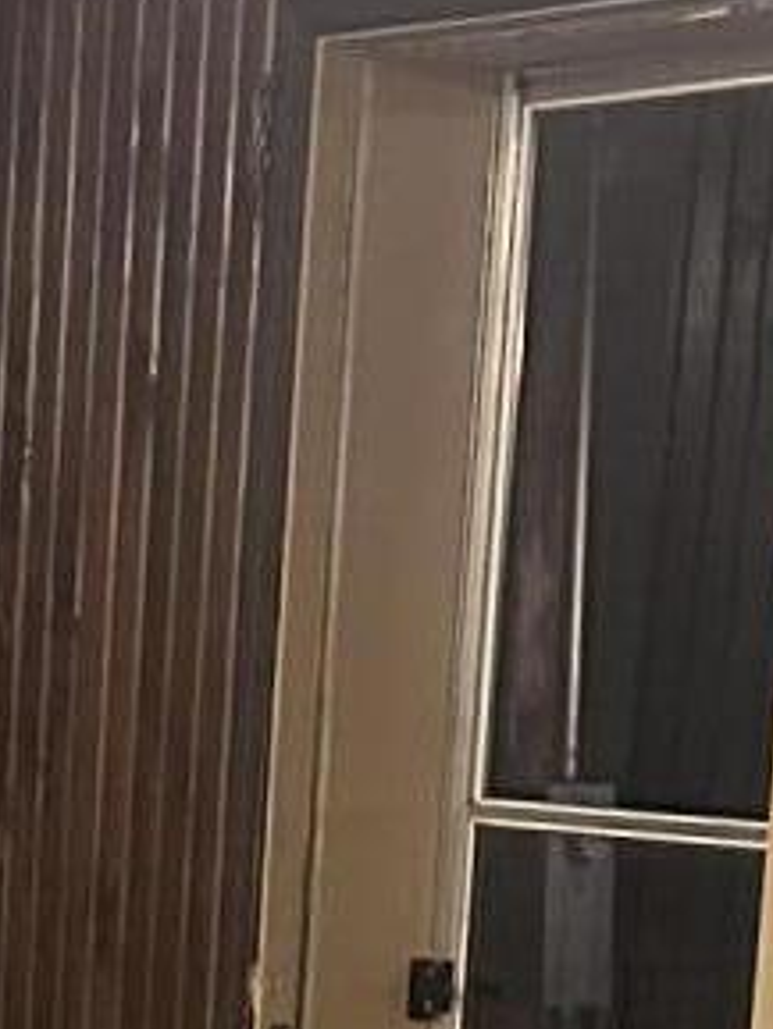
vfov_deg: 11.2
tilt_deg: -11.3
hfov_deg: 8.8
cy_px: 1713
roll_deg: -2.3
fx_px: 4939
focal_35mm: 166
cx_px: -167
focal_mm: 6.86
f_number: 1.78
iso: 800
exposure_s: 1/40
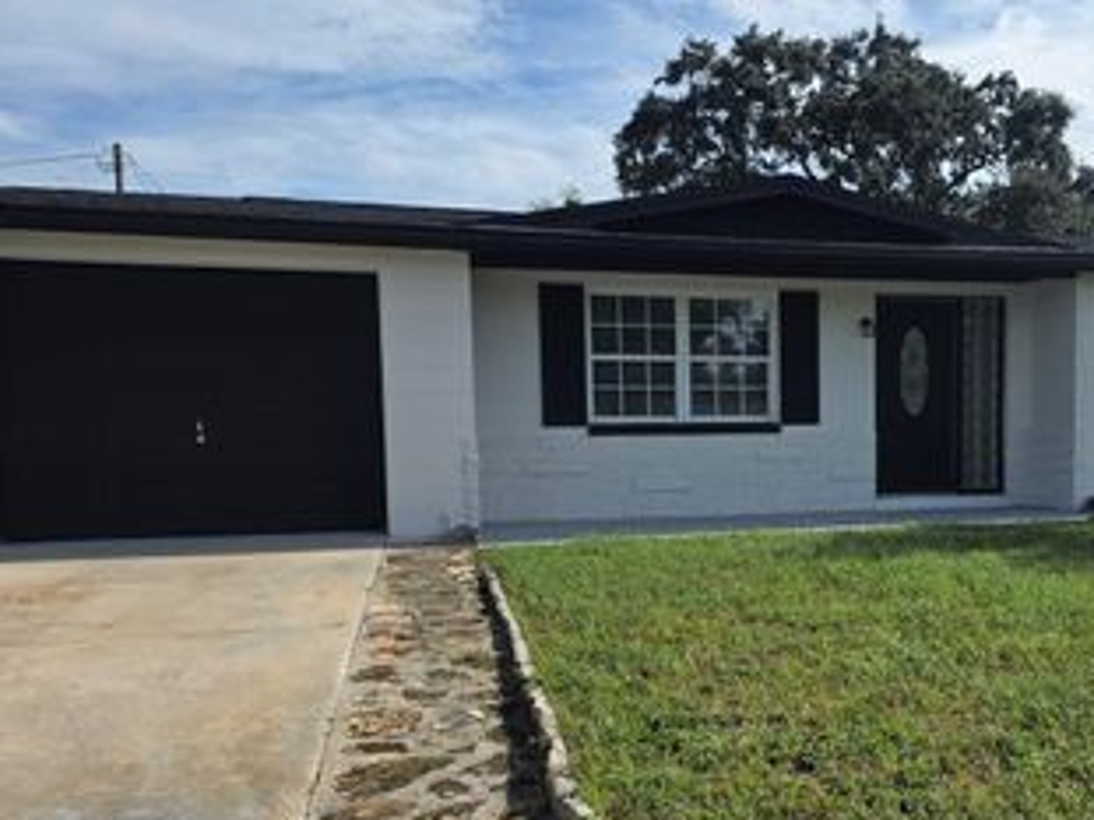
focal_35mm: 37
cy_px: 491
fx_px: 1169
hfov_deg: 48.9
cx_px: 767
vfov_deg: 38.5
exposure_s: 1/7626
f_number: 1.7
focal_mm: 6.3
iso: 80
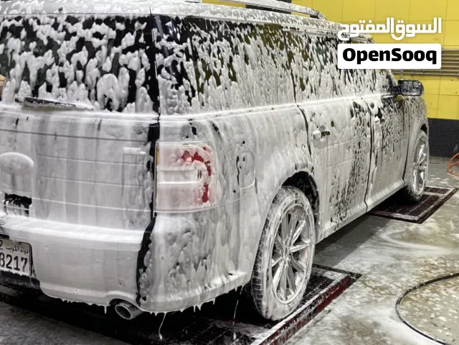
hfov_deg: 67.3
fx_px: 345
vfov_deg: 53.1
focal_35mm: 26
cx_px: 230
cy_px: 172
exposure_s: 1/100
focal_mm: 4.25
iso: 80
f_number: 1.8
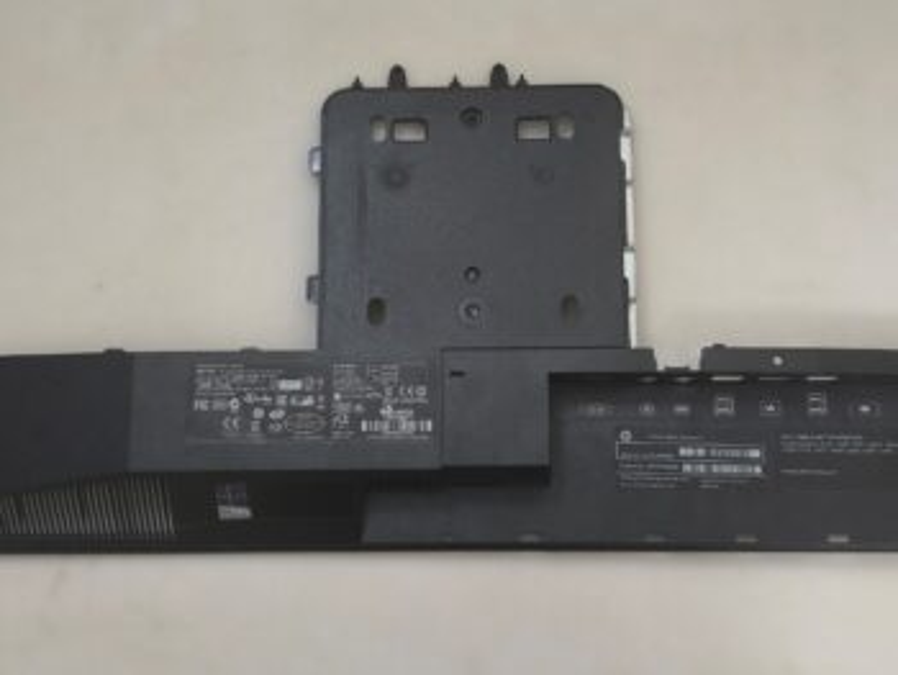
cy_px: 338
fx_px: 909
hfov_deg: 52.6
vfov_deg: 40.7
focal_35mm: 35
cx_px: 449
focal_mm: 6.57
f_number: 1.6
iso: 500
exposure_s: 1/50
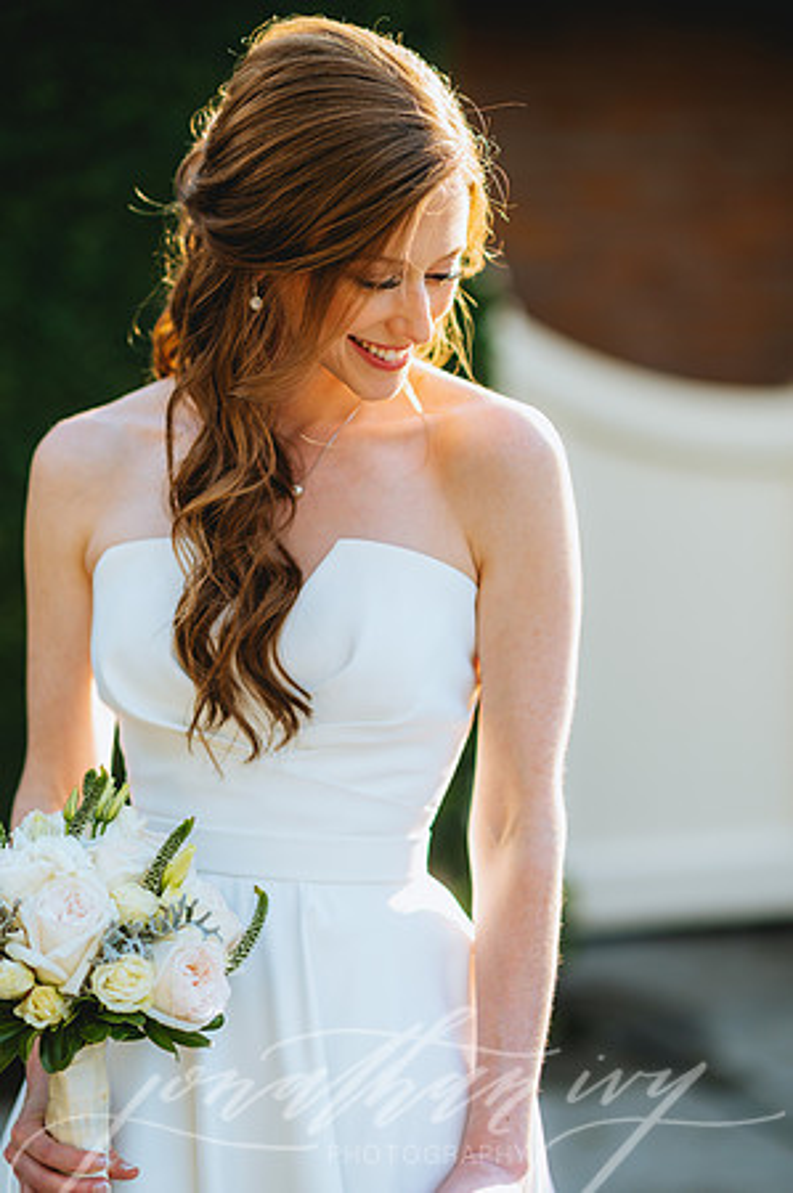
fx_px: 2815
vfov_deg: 23.9
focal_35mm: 85
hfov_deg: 16.0
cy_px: 596
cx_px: 396
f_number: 2
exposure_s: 1/800
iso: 100
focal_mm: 85
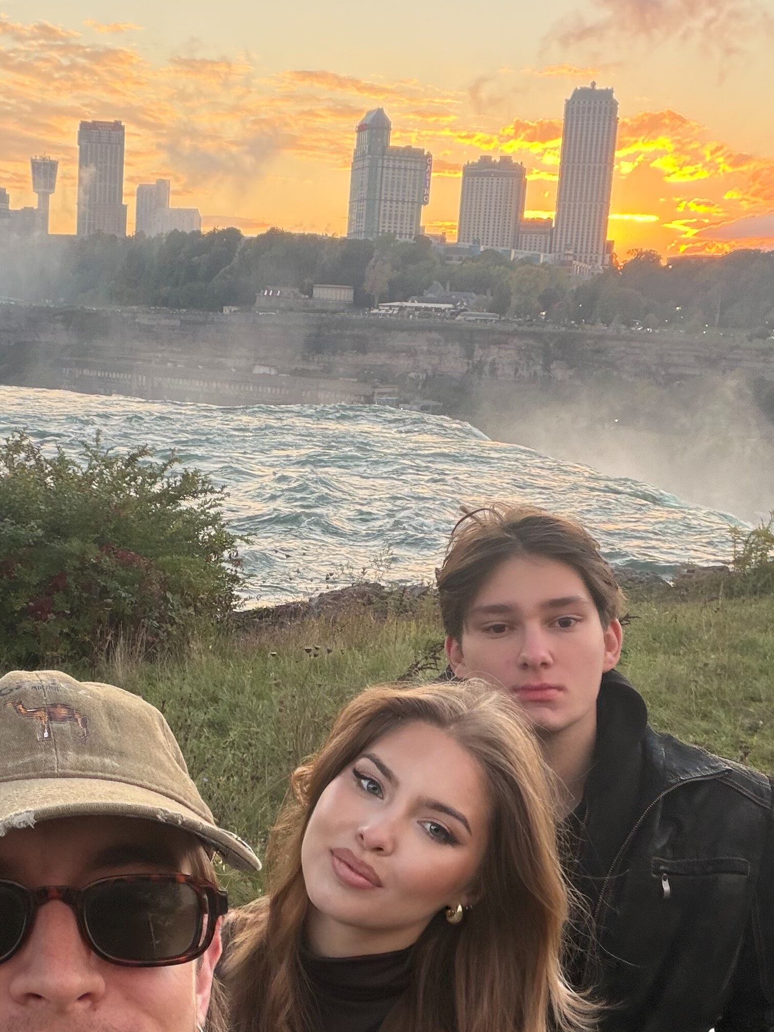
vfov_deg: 41.2
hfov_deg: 31.1
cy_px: 564
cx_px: 224
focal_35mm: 46
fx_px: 1372
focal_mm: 2.71
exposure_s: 1/91
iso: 80
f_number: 1.9
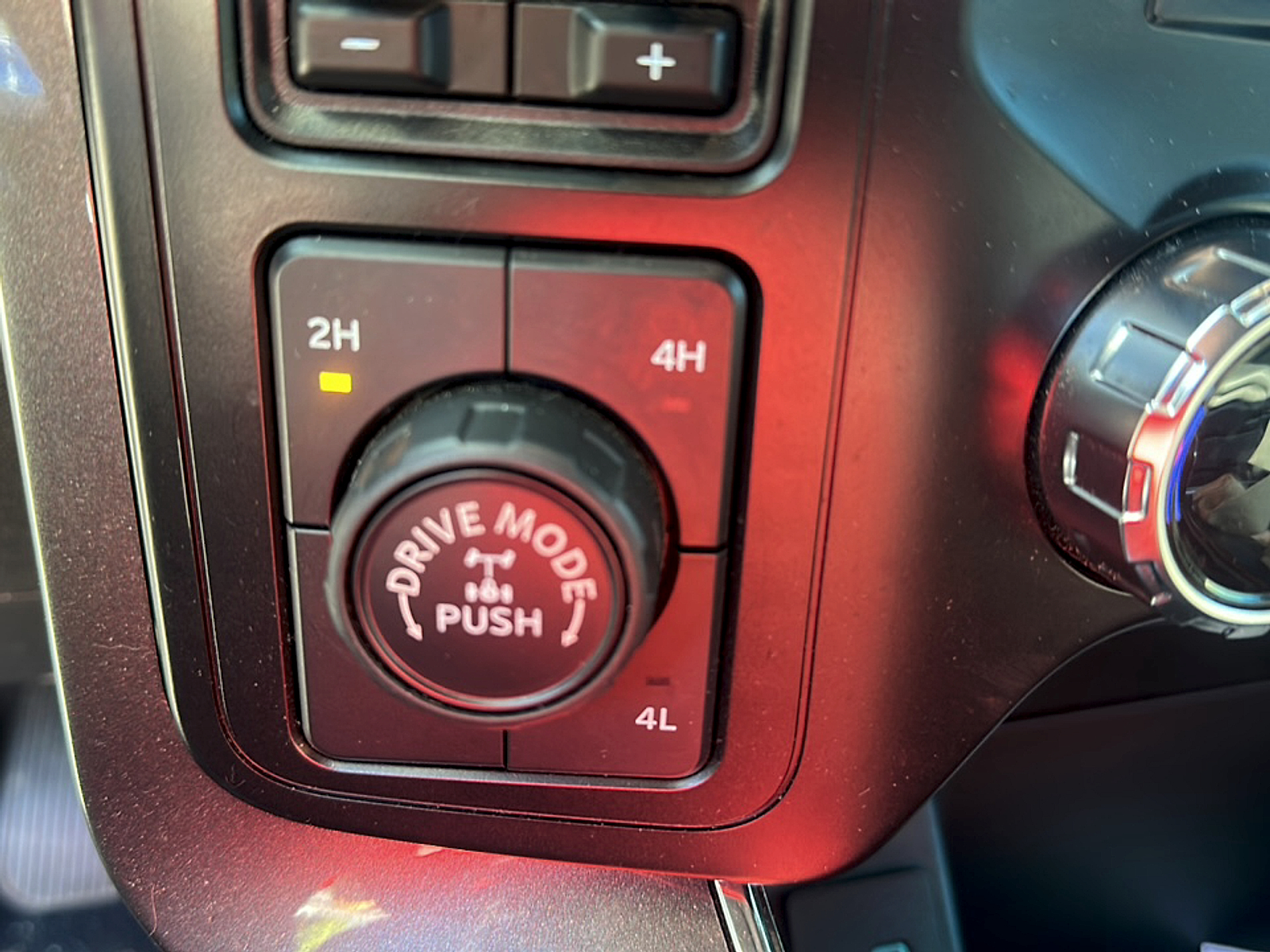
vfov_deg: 54.9
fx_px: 917
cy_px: 476
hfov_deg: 69.4
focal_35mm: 25
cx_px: 635
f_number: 1.78
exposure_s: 1/40
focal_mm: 6.86
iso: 320
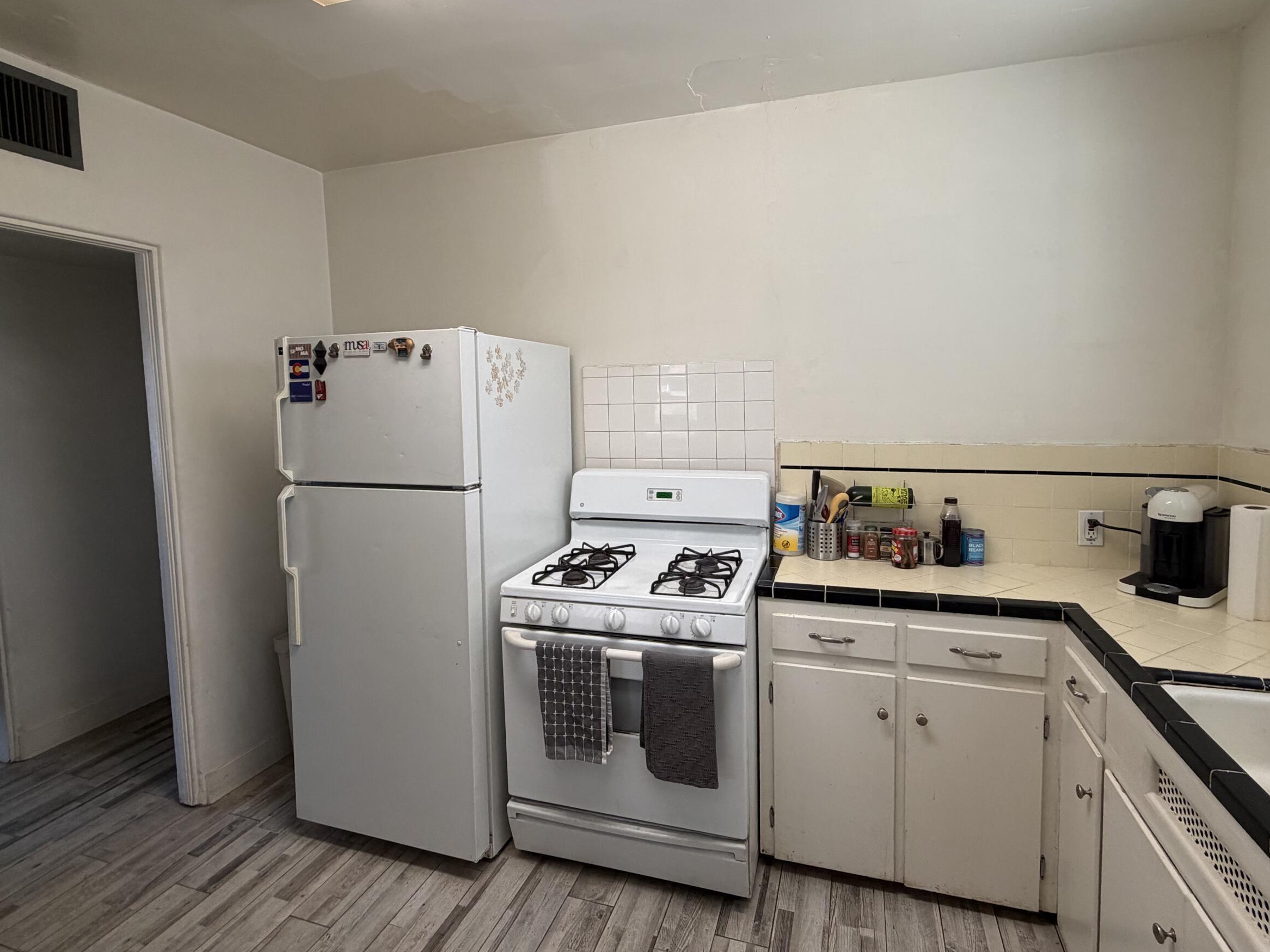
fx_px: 660
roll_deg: +2.2
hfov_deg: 87.7
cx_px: 648
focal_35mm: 18
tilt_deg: -3.6
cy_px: 434
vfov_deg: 71.5
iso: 200
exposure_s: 1/120
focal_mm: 2.22
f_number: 2.2
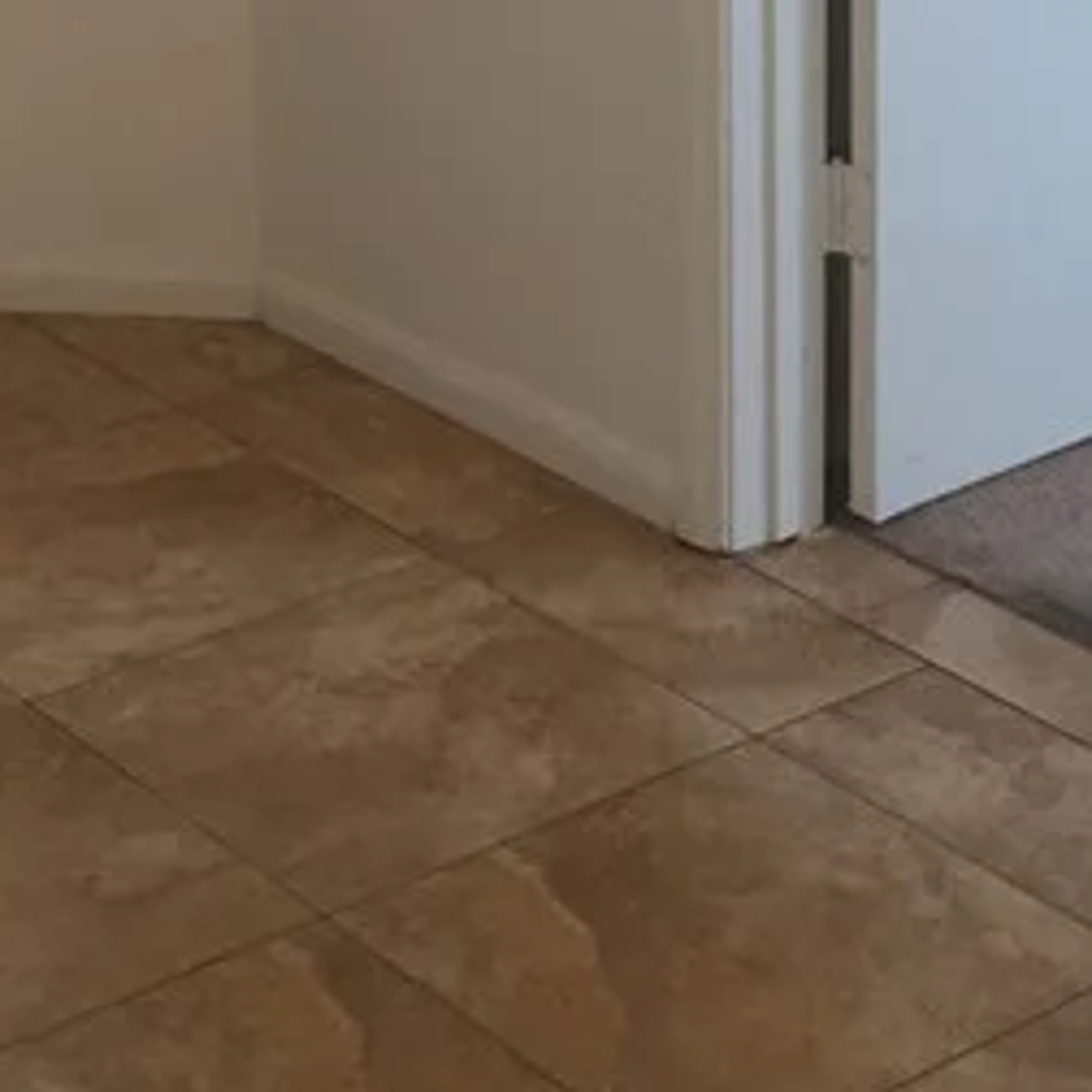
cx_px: 507
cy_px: -243
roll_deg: +1.0
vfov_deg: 16.0
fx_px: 3712
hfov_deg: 16.7
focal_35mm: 104
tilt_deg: -13.5
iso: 100
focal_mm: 4.15
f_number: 2.2
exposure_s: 1/30
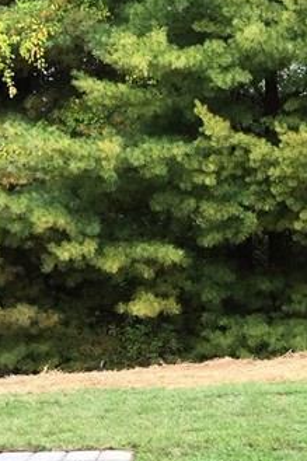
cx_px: 398
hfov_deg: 14.0
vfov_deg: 21.4
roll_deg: -1.4
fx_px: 1204
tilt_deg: -8.6
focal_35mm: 94
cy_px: 370
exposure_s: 1/128
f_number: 2.2
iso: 32
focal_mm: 4.15
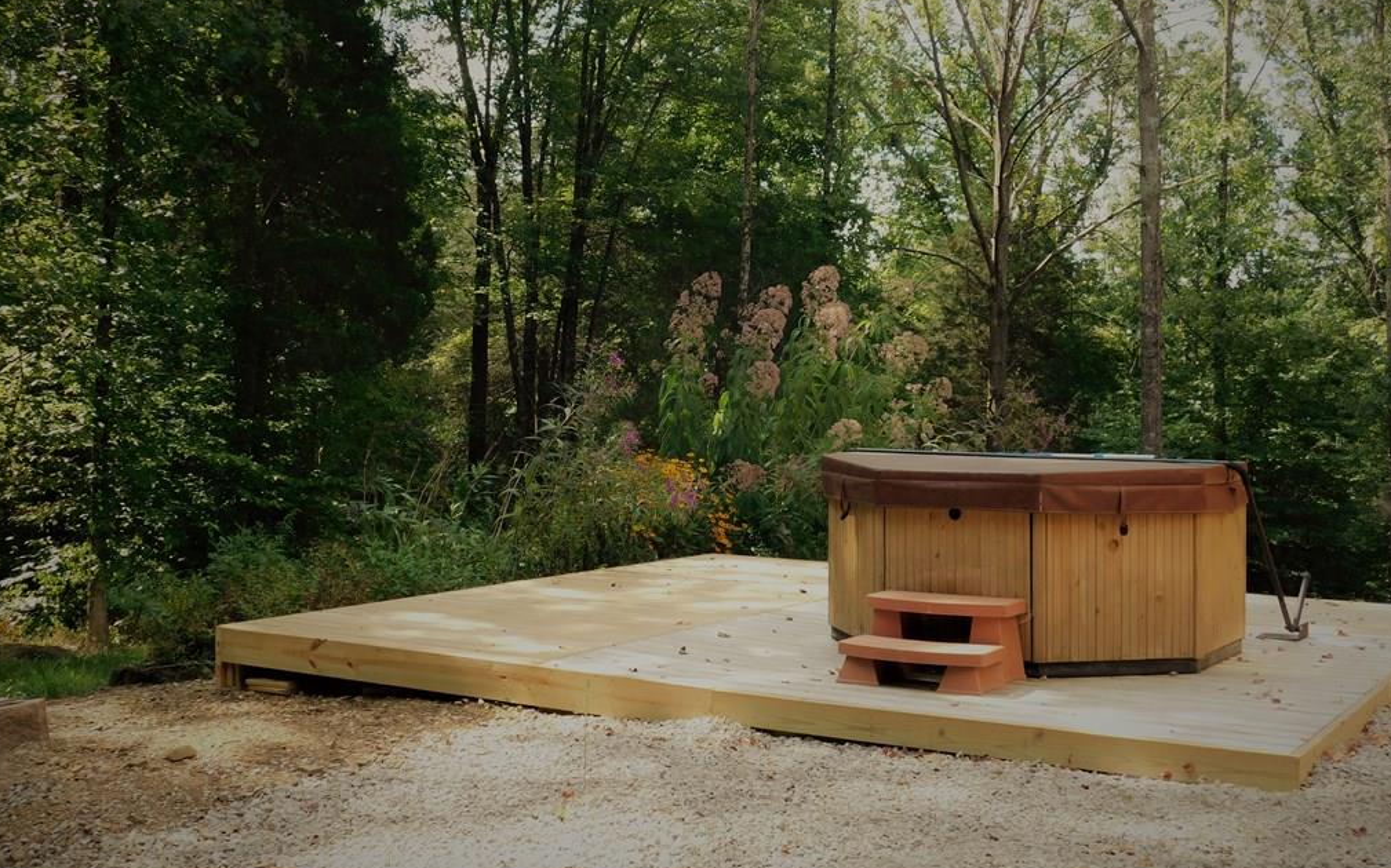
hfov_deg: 46.2
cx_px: 693
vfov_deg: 29.8
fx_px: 1630
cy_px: 359
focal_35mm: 43
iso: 125
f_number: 3.6
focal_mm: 7.1
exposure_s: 1/250
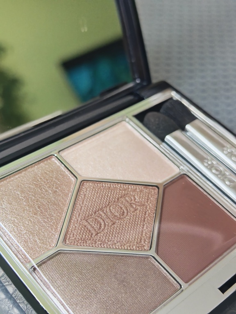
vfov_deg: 39.7
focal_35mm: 48
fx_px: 436
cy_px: 157
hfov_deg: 30.3
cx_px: 118
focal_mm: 6.83
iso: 125
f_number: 2
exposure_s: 1/100
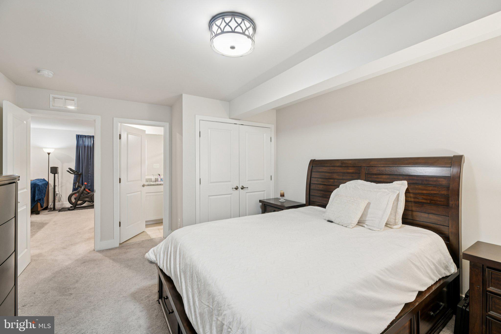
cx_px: 250
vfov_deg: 77.3
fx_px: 209
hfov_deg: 100.4
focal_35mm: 15
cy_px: 167
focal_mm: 15
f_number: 8
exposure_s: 1/6
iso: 400
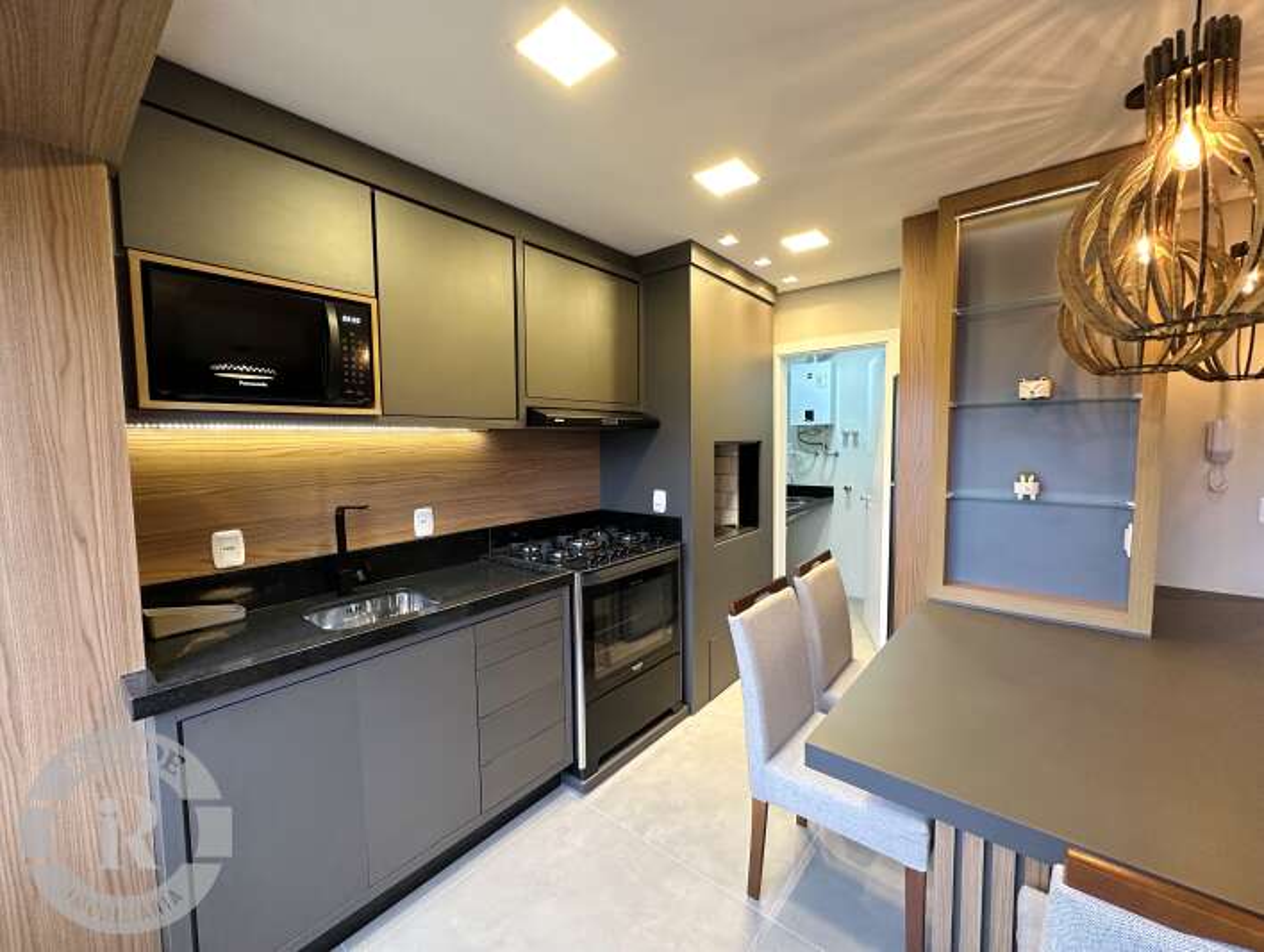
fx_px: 512
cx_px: 632
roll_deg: +0.8
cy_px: 476
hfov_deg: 102.0
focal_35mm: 14
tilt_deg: -4.9
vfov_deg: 85.8
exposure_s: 1/60
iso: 250
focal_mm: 2.22
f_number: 2.2
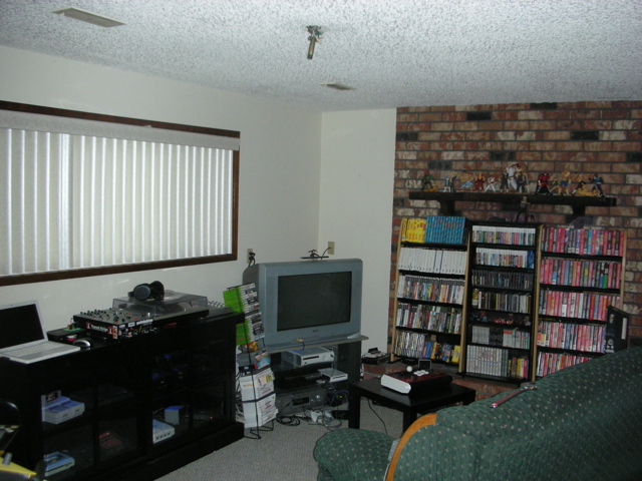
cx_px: 321
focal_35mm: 35
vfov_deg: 40.7
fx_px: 649
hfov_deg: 52.6
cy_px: 240
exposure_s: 1/60
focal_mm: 5.8
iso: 197
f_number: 2.8
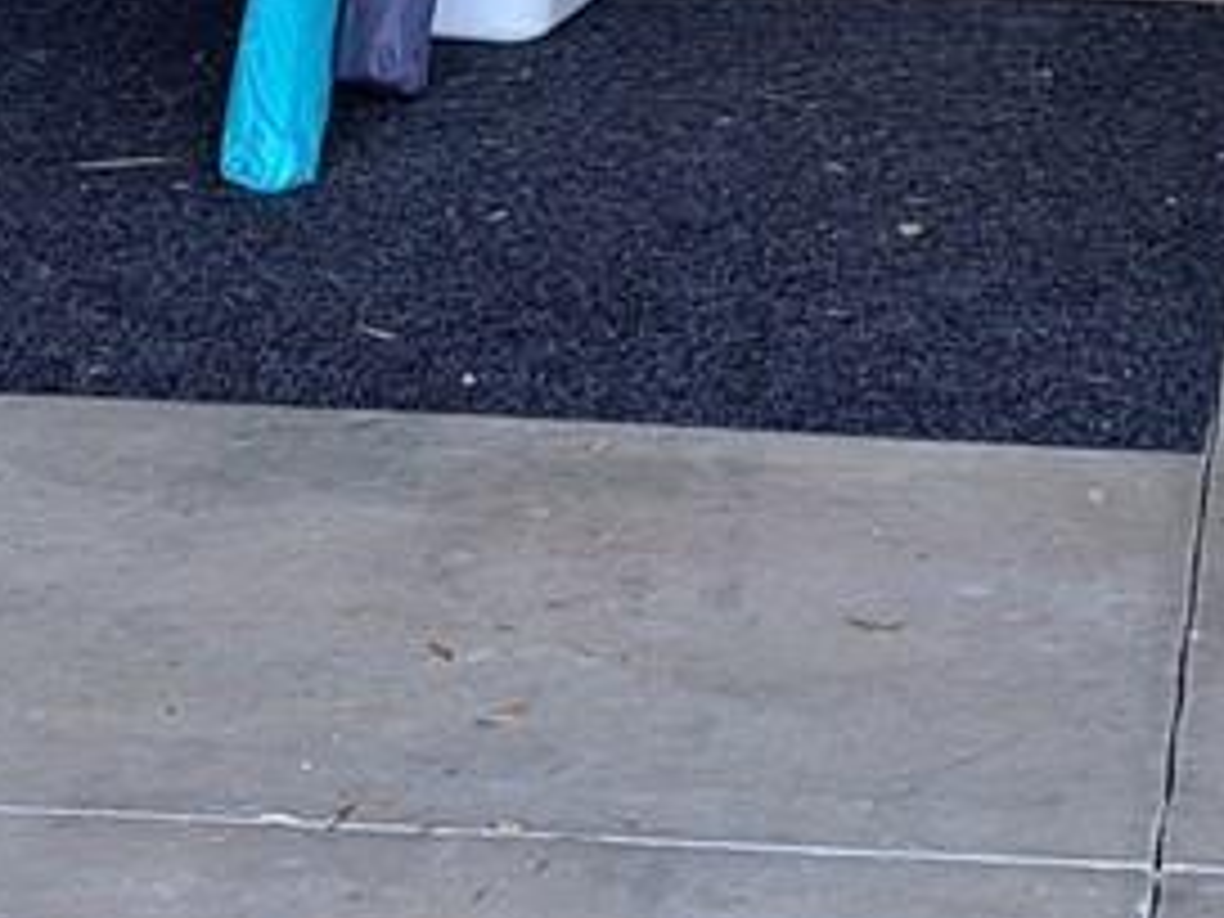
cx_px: 765
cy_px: -850
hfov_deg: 14.0
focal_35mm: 141
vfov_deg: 9.8
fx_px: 4986
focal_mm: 5.23
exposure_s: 1/60
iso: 50
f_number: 1.8
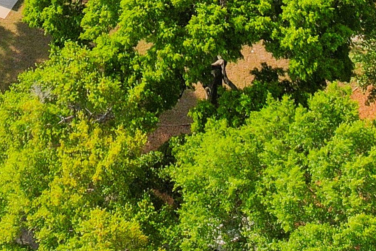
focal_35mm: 127
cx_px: -4
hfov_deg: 15.8
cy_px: -440
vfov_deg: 9.2
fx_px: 1326
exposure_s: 1/240
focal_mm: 8.38
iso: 100
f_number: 2.8
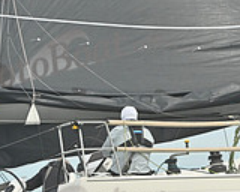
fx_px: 1691
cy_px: 118
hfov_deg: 8.1
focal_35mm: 238
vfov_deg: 6.5
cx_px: 244
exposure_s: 1/1250
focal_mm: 70
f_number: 9
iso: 320
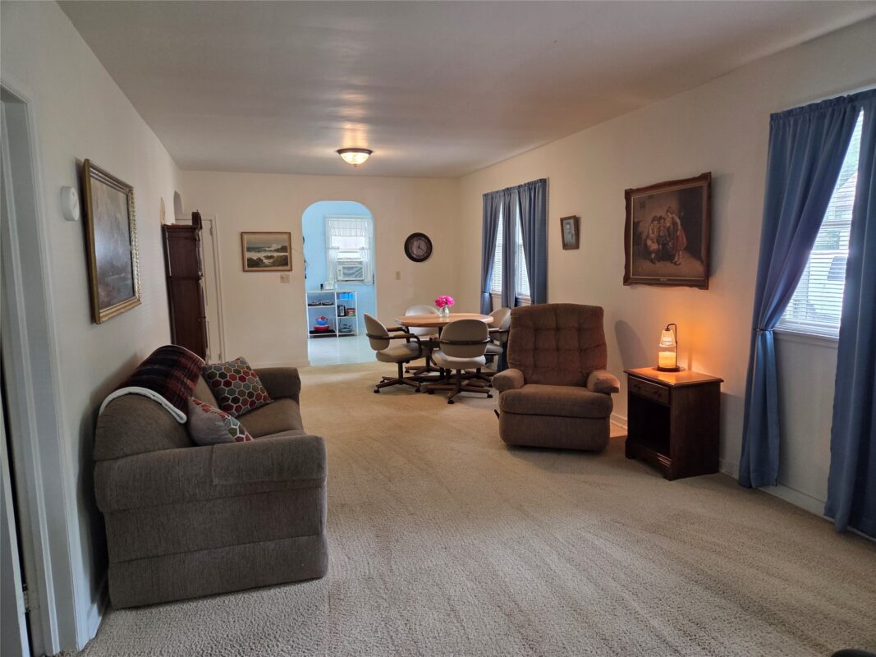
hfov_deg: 73.9
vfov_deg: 58.9
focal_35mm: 23
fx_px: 582
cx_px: 438
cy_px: 328
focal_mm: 5.4
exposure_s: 1/120
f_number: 1.8
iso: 320
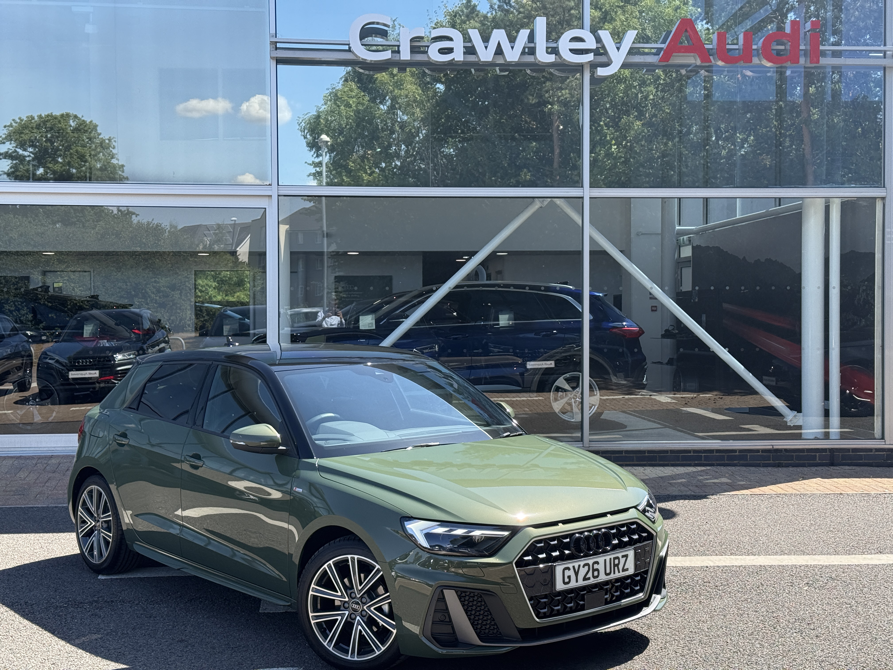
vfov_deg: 30.3
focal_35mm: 48
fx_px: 1238
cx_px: 446
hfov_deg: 39.7
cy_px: 335
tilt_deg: +0.2
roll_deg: +0.6
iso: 100
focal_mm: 6.76
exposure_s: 1/1678
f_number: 1.78
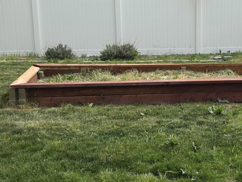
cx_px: 172
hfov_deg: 29.5
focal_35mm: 65
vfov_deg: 22.6
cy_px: 90
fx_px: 455
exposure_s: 1/5153
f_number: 1.7
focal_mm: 6.3
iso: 80
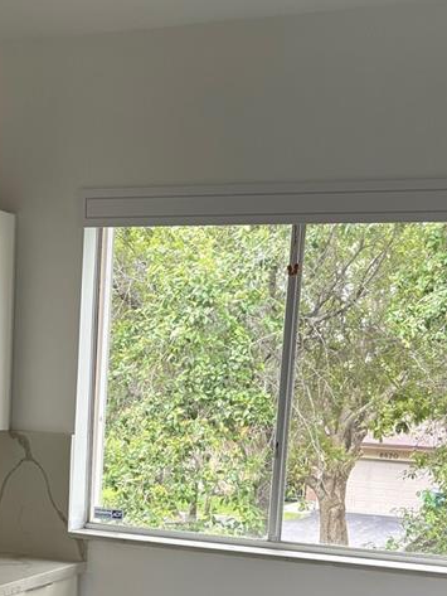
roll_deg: -3.1
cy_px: 571
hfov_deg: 22.0
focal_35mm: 66
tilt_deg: -9.5
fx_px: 1136
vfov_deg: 27.9
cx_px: 86
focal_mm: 5.96
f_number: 1.6
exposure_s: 1/122
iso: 80
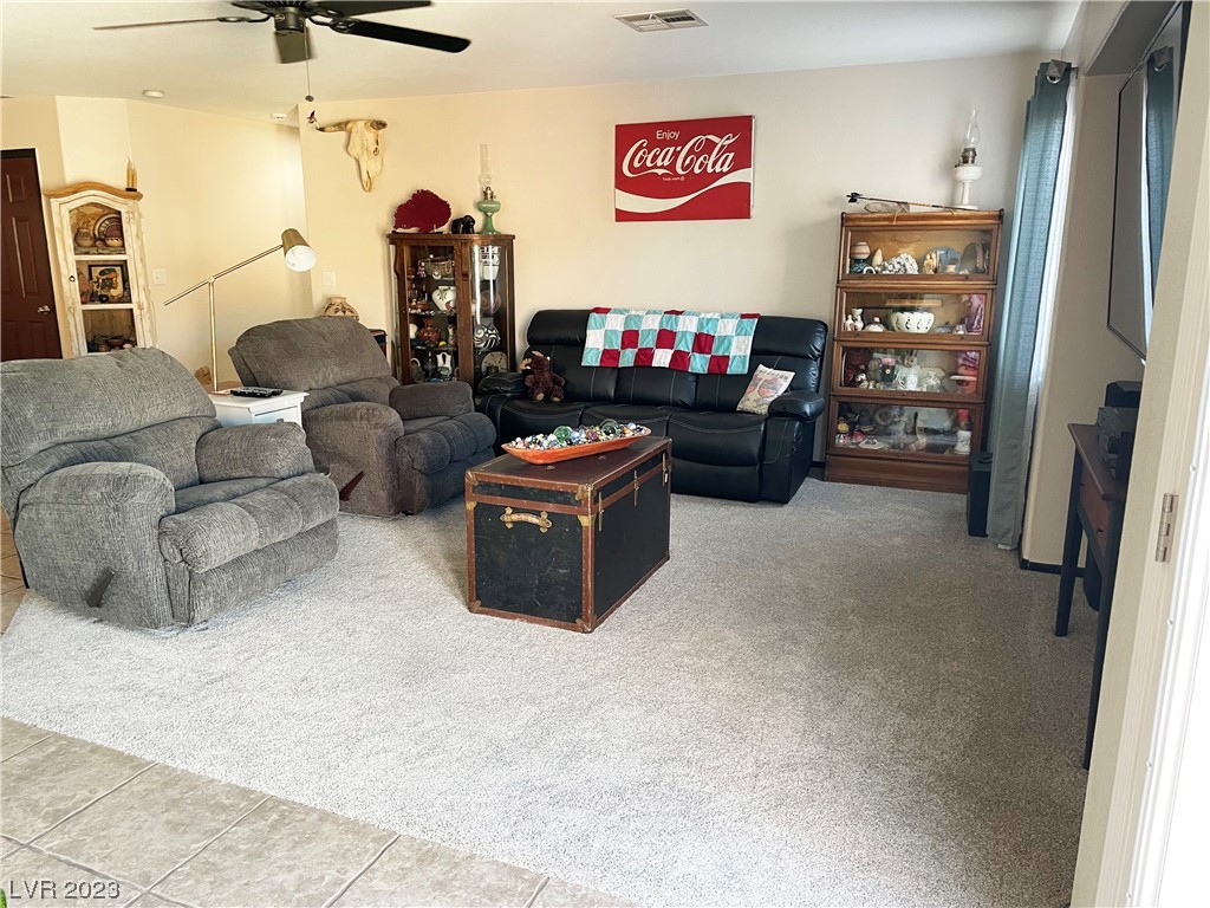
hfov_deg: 67.3
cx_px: 605
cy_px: 454
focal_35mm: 26
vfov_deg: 53.1
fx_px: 909
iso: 200
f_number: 1.6
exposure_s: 1/60
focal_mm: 4.2
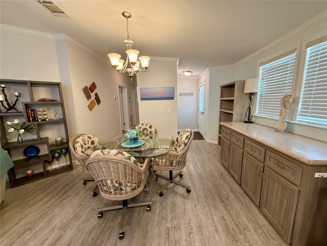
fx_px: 132
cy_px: 123
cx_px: 164
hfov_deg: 102.1
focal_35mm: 14
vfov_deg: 85.7
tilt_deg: -9.7
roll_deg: +1.8
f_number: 2.2
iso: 320
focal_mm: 2.22
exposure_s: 1/120
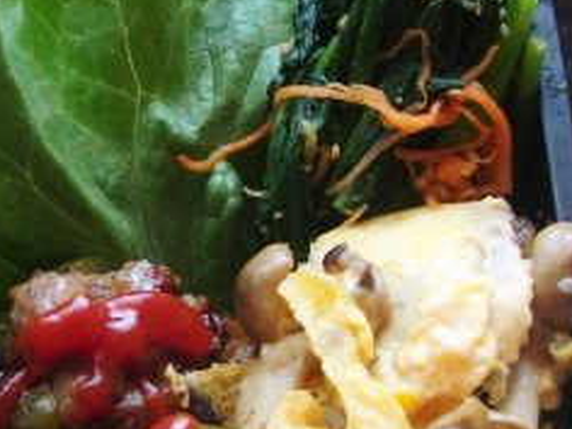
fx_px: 2066
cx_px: 92
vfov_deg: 11.9
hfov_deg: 15.6
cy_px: 221
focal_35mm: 125
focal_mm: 8.2
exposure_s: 1/125
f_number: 3.3
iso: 400
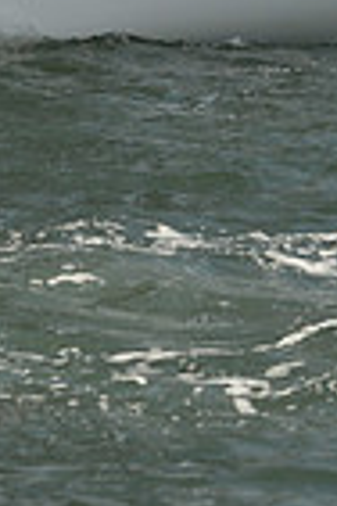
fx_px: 4058
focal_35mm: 289
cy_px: -138
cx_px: 222
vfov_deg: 7.1
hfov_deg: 4.8
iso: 320
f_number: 5.6
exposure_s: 1/1250
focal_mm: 70
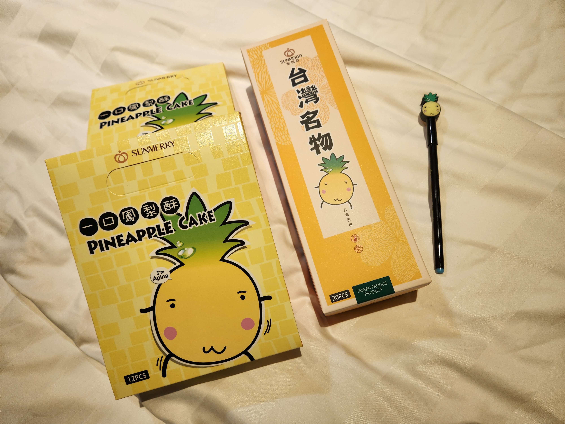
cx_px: 282
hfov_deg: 73.9
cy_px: 212
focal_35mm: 23
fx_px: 375
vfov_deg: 58.9
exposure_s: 1/120
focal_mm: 5.4
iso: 64
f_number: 1.8
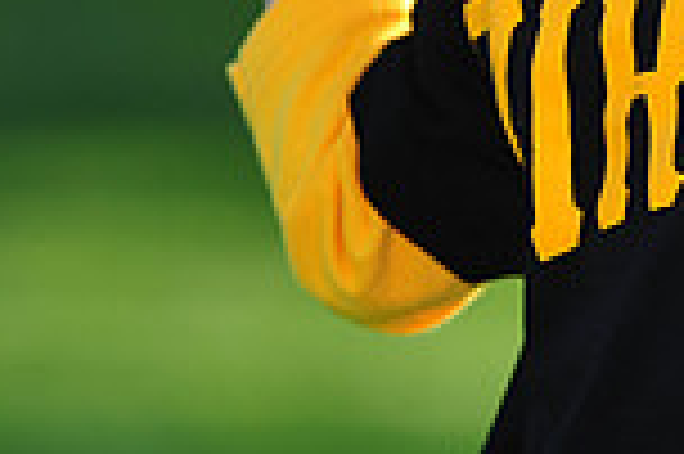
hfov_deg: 3.1
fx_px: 12659
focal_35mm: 667
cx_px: 810
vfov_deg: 2.1
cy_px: -247
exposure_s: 1/800
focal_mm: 175
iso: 200
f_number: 4
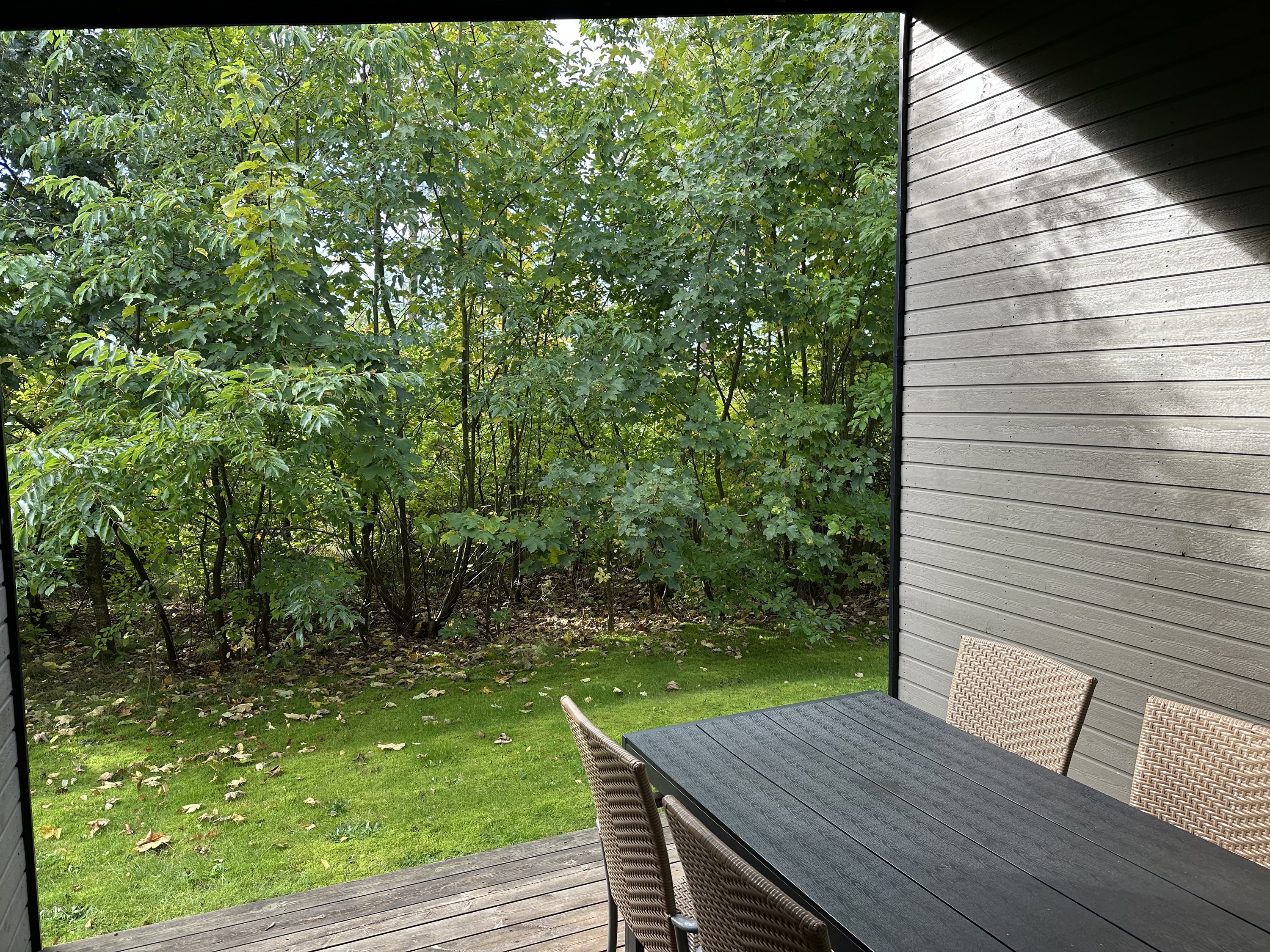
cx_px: 635
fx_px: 881
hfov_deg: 71.6
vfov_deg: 56.8
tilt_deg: -6.4
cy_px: 476
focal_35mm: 24
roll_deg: +0.0
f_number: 1.78
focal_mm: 6.86
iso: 80
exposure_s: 1/296
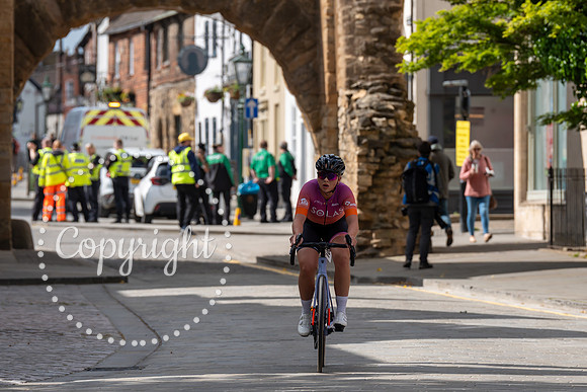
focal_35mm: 246
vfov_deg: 5.6
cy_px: 198
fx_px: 4006
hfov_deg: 8.4
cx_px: 348
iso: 160
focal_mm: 200
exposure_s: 1/1000
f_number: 5
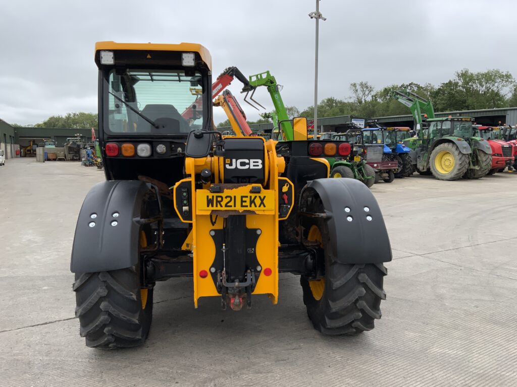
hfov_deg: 61.7
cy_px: 194
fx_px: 433
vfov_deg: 48.2
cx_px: 258
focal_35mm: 29
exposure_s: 1/962
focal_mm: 3
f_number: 1.8
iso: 16
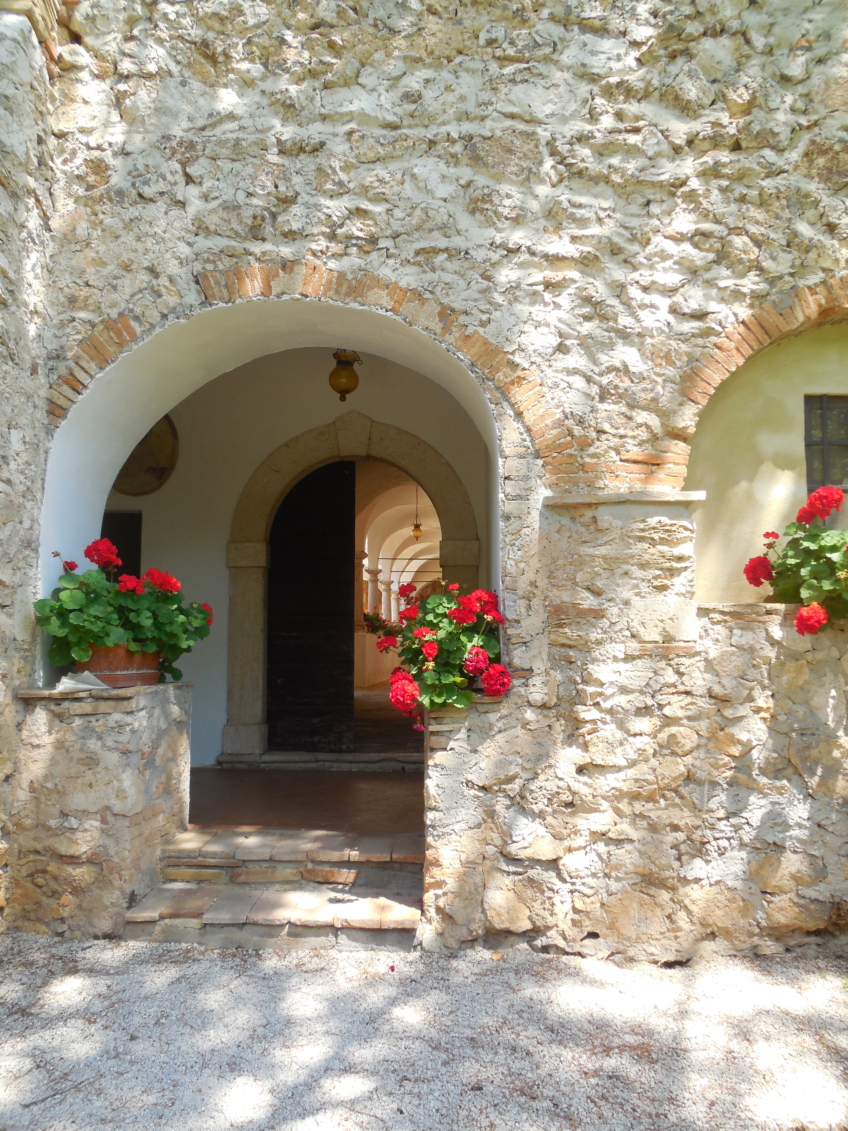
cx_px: 424
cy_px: 566
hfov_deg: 54.9
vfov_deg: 69.4
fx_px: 817
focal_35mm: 25
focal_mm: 4.5
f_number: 3.1
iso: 125
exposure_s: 1/160
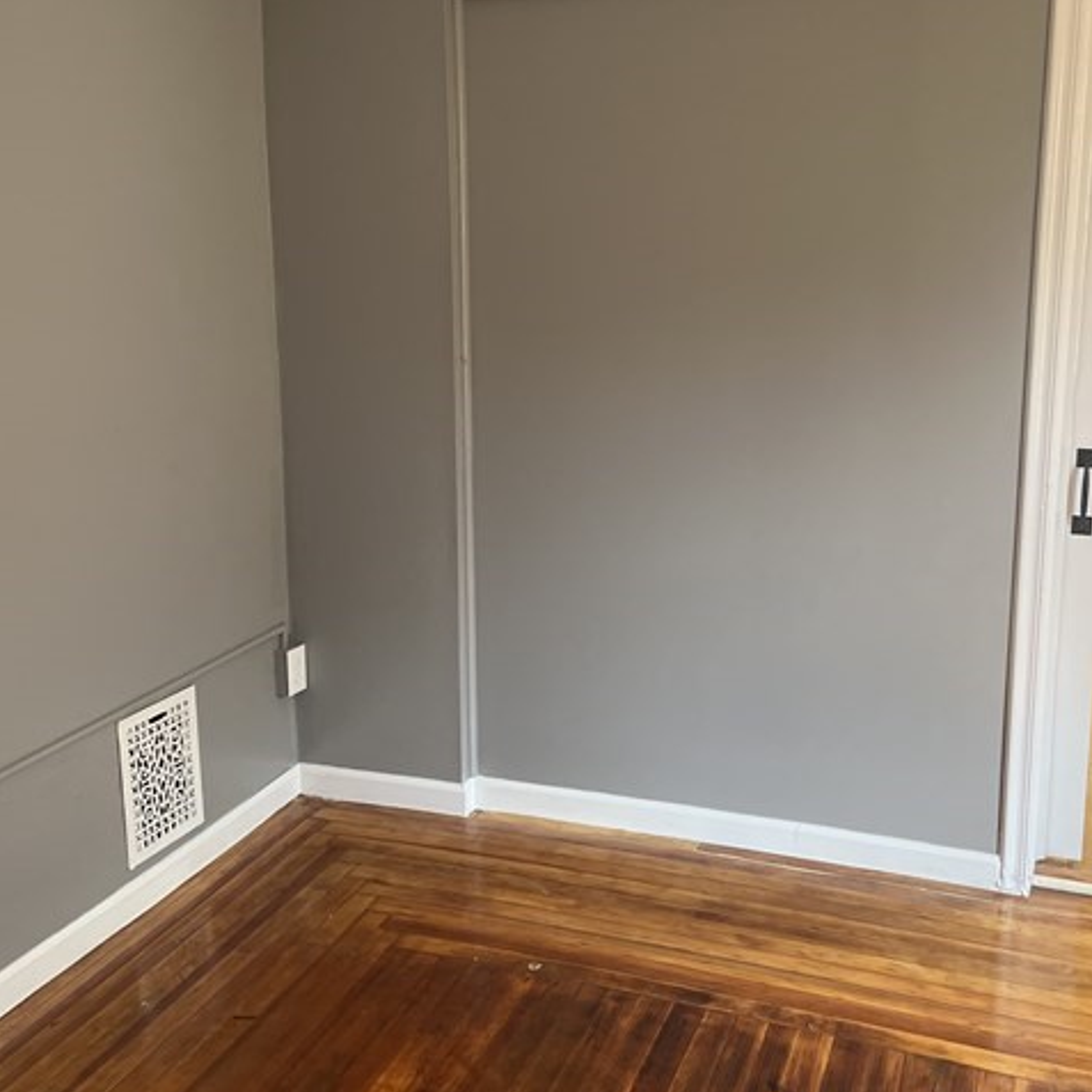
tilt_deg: -10.0
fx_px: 1321
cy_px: 469
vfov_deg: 44.8
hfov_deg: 44.9
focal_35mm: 37
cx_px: 545
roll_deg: +1.3
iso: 125
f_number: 1.6
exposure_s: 1/121
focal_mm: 5.1
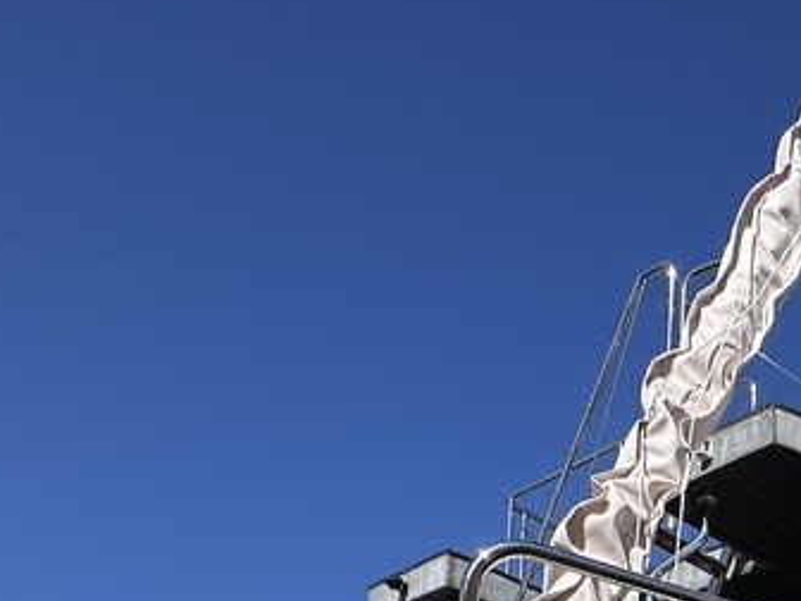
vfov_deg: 21.5
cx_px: 1013
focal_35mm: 50
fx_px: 1157
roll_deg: +0.6
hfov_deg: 30.8
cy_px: 1018
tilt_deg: +6.1
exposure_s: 1/5814
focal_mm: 2.22
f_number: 2.2
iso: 50
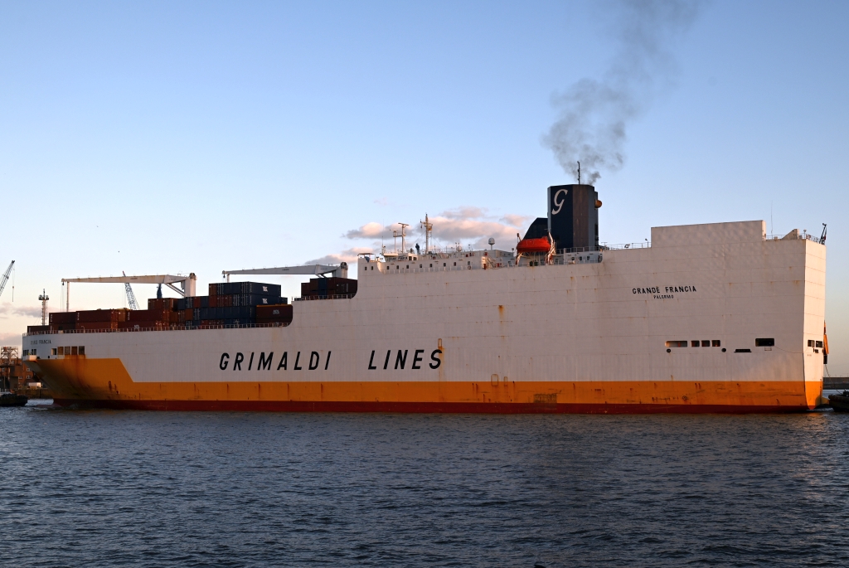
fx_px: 1039
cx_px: 424
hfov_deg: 44.5
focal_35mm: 44
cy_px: 284
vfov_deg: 30.6
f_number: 6.3
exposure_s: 1/320
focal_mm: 44
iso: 100
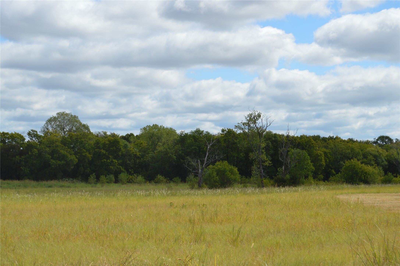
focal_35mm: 78
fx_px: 866
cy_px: 133
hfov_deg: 26.0
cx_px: 200
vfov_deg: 17.5
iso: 100
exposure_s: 1/250
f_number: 8
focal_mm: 52
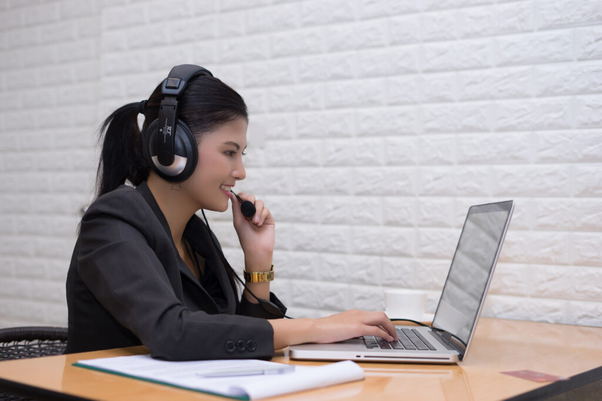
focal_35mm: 50
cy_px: 200
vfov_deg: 27.0
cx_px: 301
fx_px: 836
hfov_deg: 39.6
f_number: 2.5
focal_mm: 50
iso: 200
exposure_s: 1/60
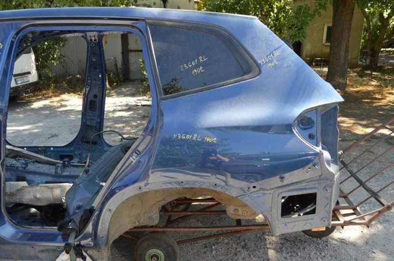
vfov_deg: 43.5
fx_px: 328
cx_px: 197
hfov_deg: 62.0
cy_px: 130
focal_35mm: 30
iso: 160
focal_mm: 20
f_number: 5.6
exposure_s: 1/125
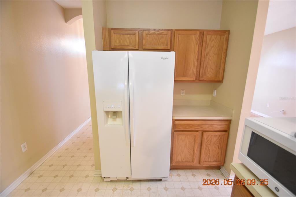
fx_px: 123
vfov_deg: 77.3
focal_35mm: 15
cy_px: 98
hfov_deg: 100.4
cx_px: 148
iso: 2500
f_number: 3.5
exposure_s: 1/60
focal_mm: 10
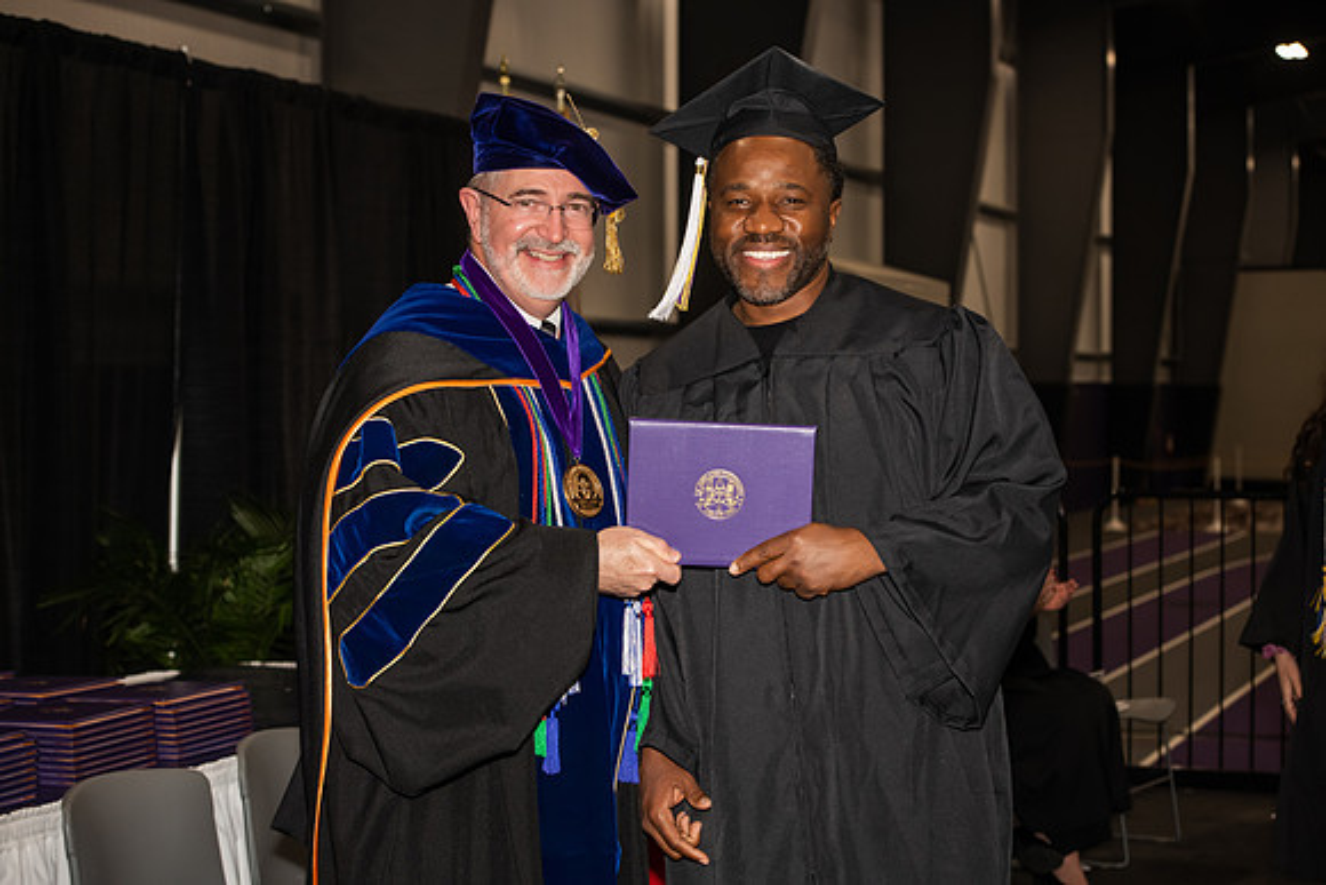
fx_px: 2579
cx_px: 663
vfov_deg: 19.5
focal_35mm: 70
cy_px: 442
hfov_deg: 28.8
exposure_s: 1/200
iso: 1000
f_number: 5.6
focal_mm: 70
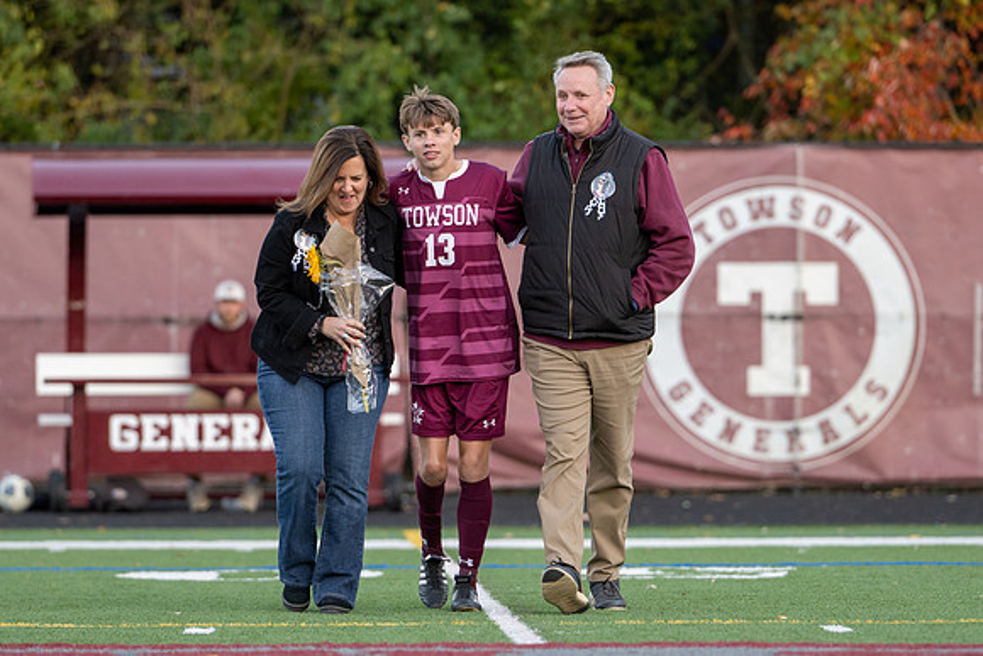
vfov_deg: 5.0
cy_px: 375
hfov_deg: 7.4
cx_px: 539
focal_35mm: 278
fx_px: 7582
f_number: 3.5
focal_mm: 200
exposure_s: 1/400
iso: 900
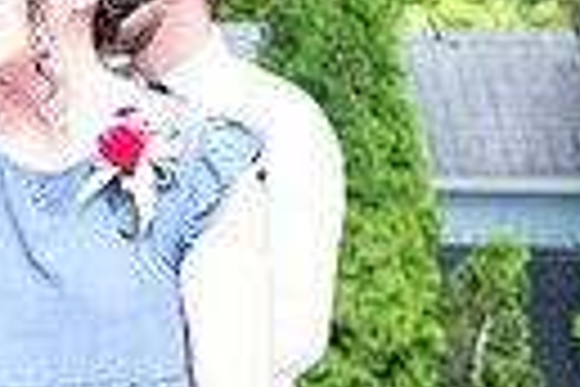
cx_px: -652
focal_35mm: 336
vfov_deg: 4.1
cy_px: 326
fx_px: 5413
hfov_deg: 6.0
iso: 250
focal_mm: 50
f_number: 2.8
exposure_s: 1/200
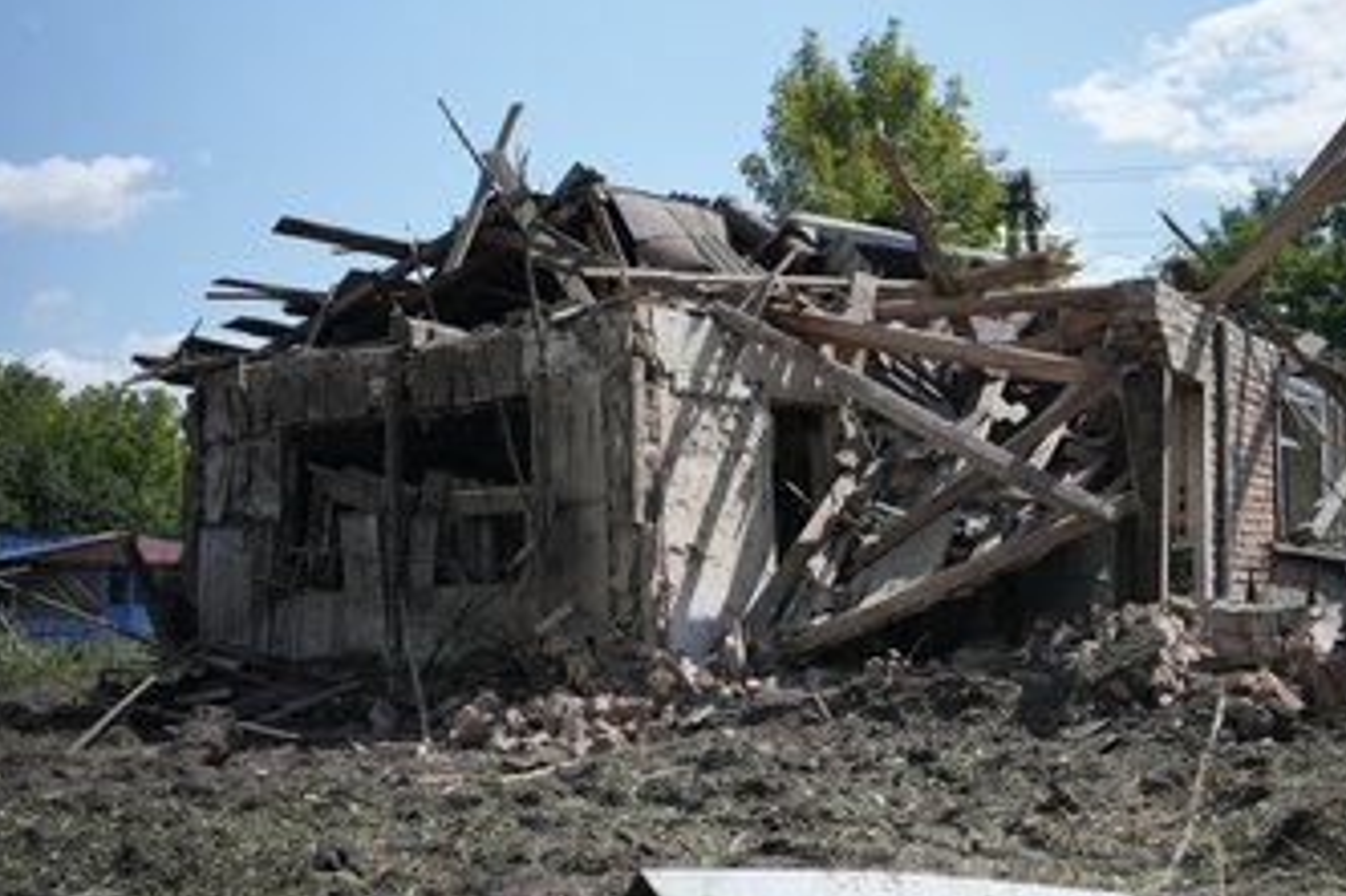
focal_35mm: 41
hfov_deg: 47.4
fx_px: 1532
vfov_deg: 32.6
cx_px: 730
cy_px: 403
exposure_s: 1/200
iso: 640
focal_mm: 34
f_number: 2.8
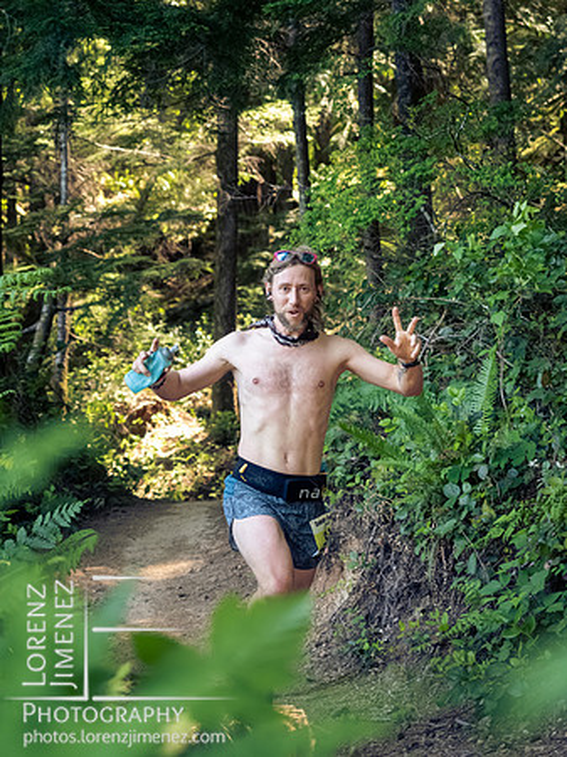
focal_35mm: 80
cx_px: 284
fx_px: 1749
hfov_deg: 18.4
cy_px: 378
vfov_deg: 24.4
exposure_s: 1/1000
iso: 4000
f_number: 2.8
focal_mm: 40
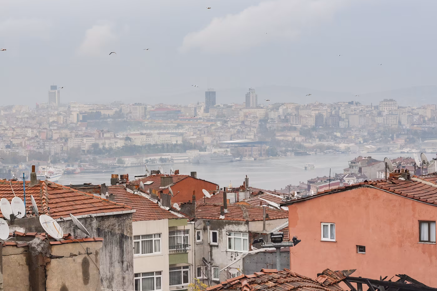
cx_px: 132
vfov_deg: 12.8
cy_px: 178
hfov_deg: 19.0
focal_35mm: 107
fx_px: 1298
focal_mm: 70
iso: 1250
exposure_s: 1/125
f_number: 5.6
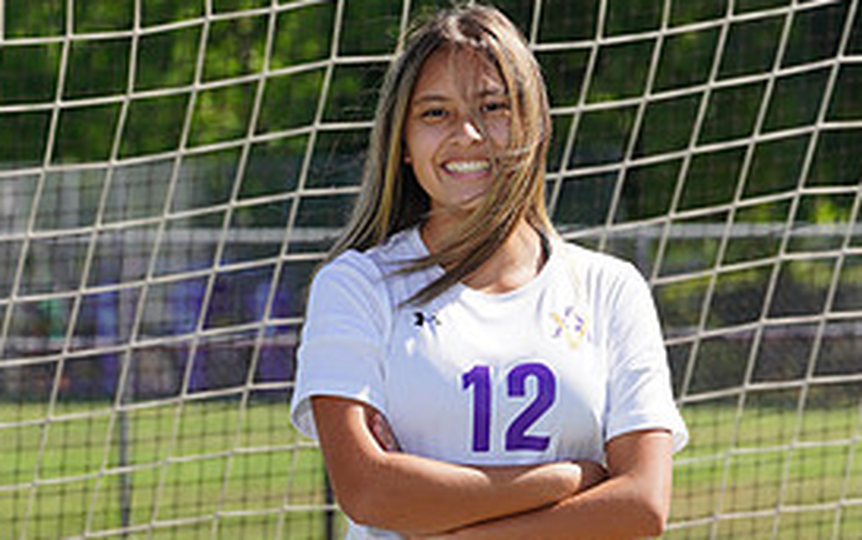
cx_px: 414
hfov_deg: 4.4
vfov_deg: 2.7
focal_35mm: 478
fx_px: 11236
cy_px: 644
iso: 200
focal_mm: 221
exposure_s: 1/250
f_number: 11
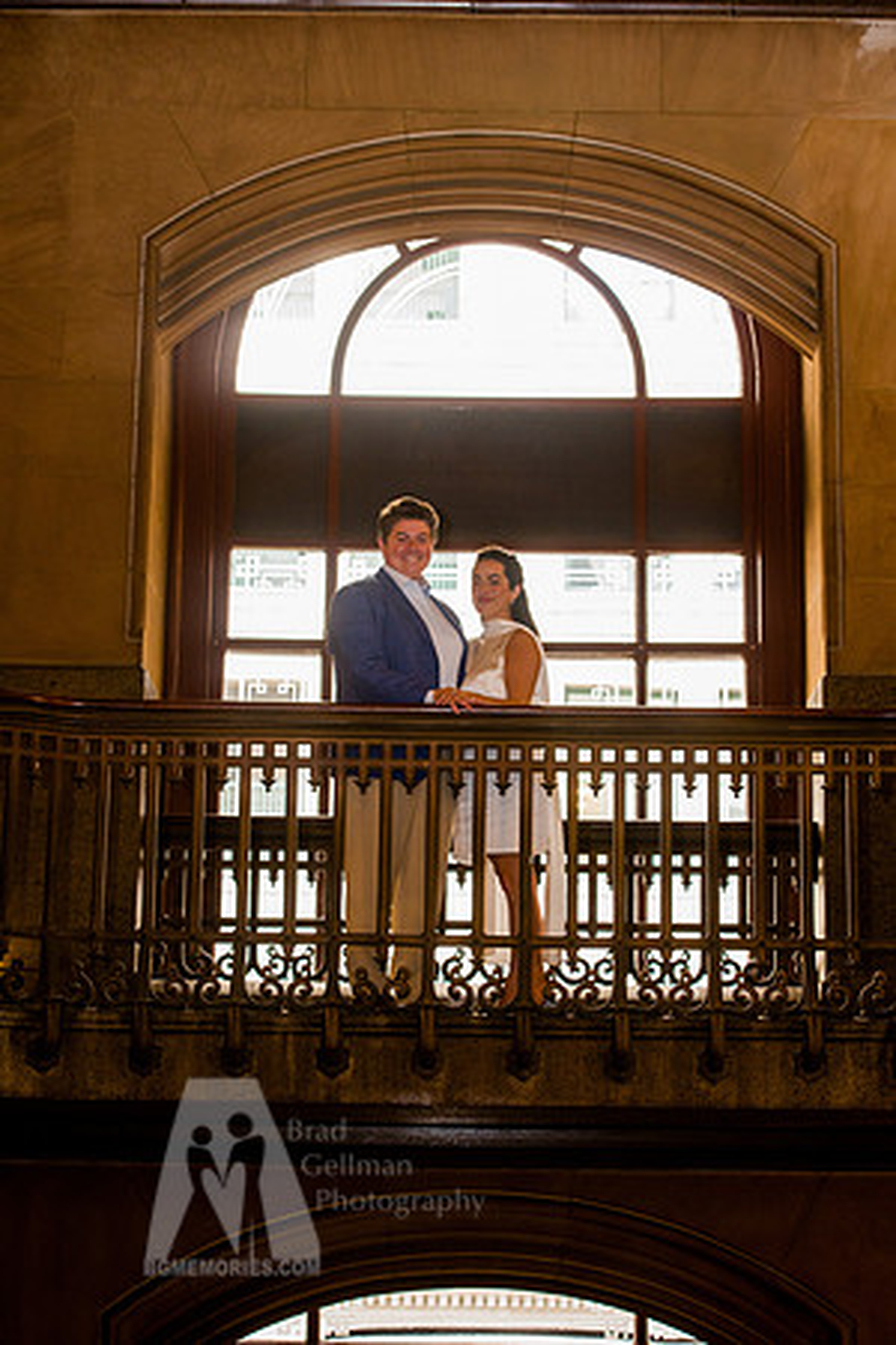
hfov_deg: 19.5
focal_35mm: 70
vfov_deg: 28.8
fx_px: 2613
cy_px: 672
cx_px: 448
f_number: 4
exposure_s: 1/100
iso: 1600
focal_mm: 70
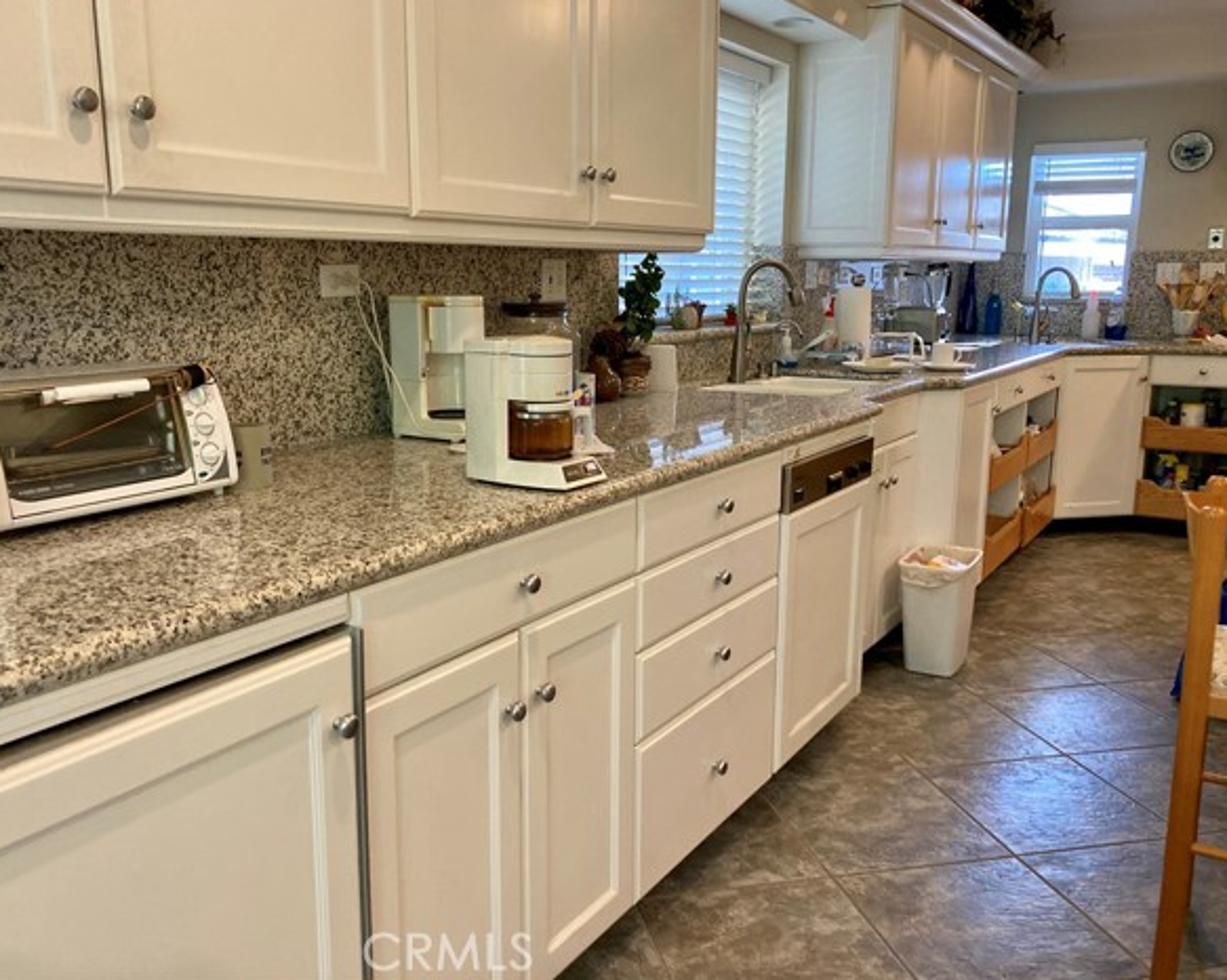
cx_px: 581
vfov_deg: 48.5
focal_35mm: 30
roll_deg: -0.7
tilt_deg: -9.5
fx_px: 1089
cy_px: 477
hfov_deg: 58.8
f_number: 1.8
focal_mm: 3.99
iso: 160
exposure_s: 1/60
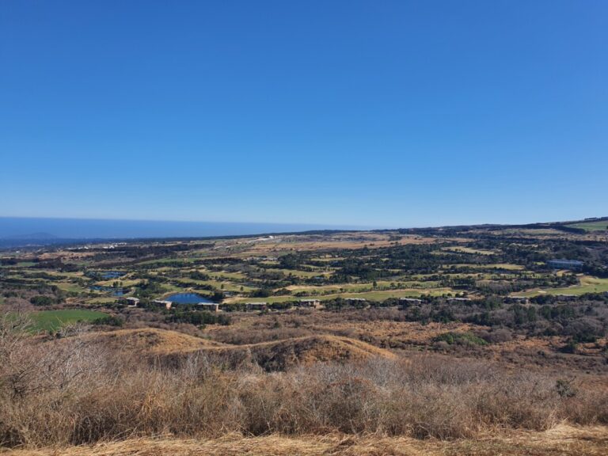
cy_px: 228
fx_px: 457
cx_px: 304
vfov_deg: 53.1
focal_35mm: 26
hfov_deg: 67.3
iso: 50
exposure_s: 1/2288
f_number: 2.4
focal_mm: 4.3
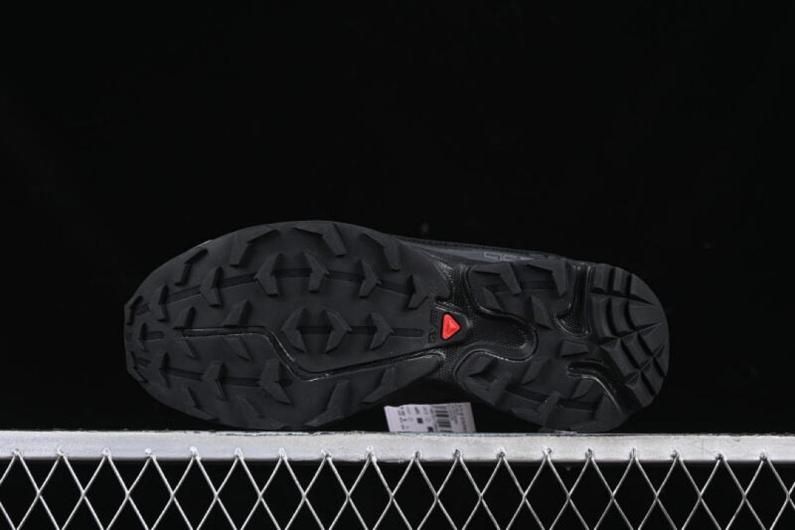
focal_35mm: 75
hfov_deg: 27.0
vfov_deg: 18.2
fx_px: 1656
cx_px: 398
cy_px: 265
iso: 160
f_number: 6.3
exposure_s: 1/60
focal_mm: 50
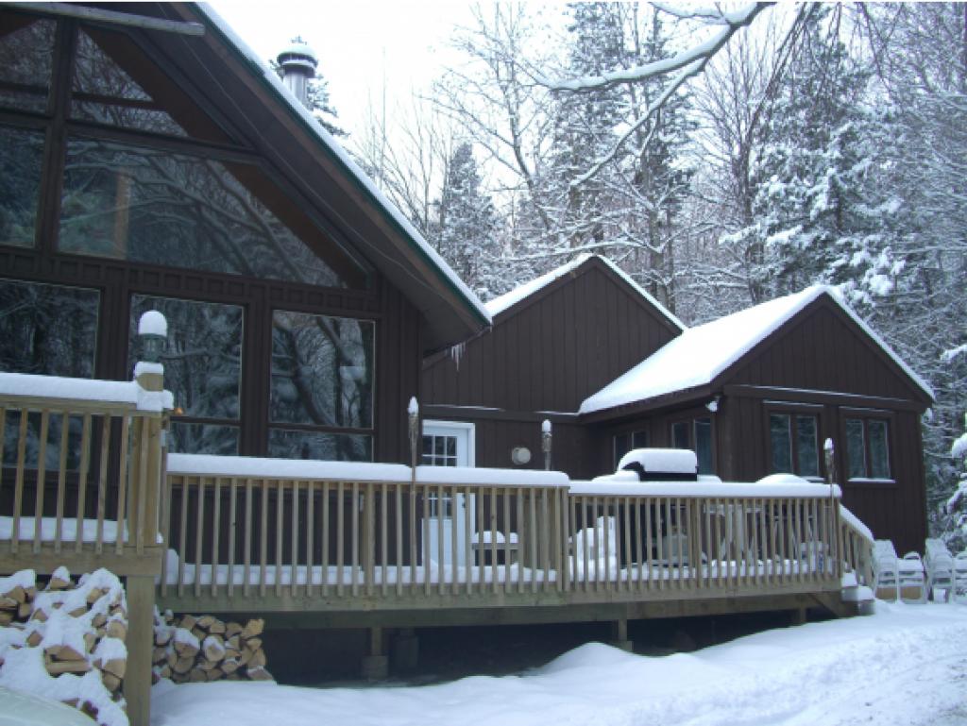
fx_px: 1062
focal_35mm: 38
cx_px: 484
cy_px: 363
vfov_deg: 37.8
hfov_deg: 49.0
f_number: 2.8
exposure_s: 1/250
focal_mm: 7.9
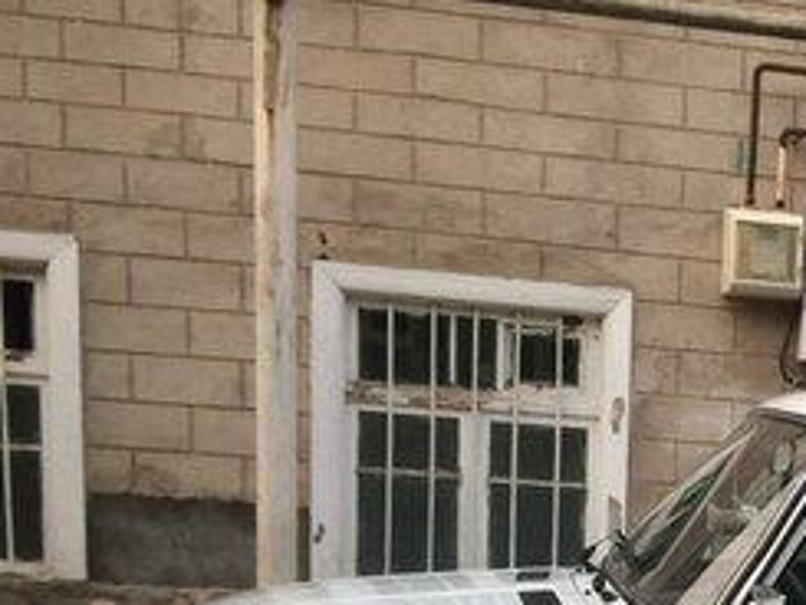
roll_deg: -2.4
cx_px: 1017
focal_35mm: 78
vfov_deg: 17.8
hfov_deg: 22.6
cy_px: 761
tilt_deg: -10.8
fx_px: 1817
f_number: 2.2
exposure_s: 1/33
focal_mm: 4.15
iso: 40
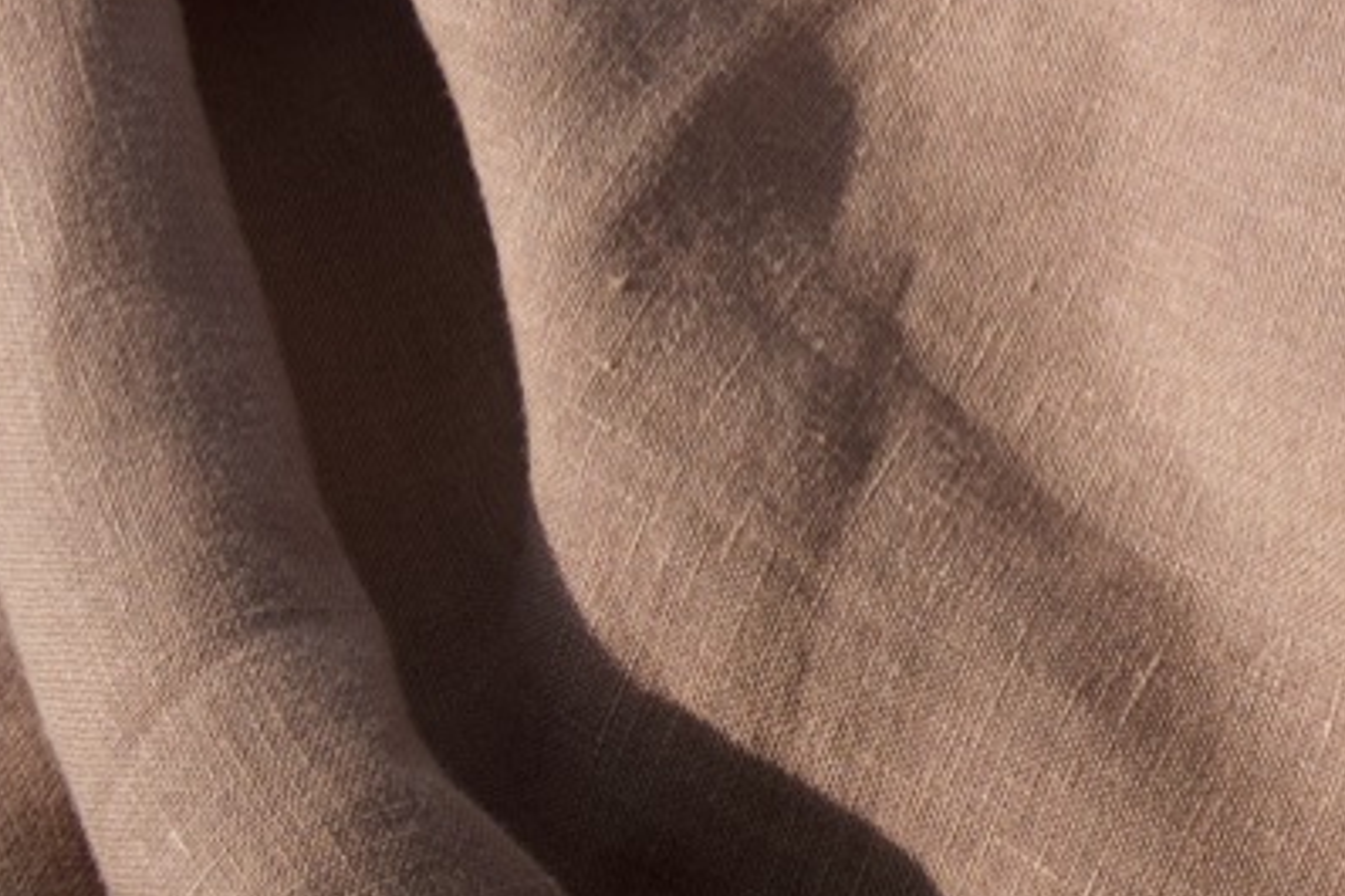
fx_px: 6536
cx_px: 1791
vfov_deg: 7.8
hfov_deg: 11.4
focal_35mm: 175
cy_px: -128
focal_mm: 29
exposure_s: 1/640
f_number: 8
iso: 640
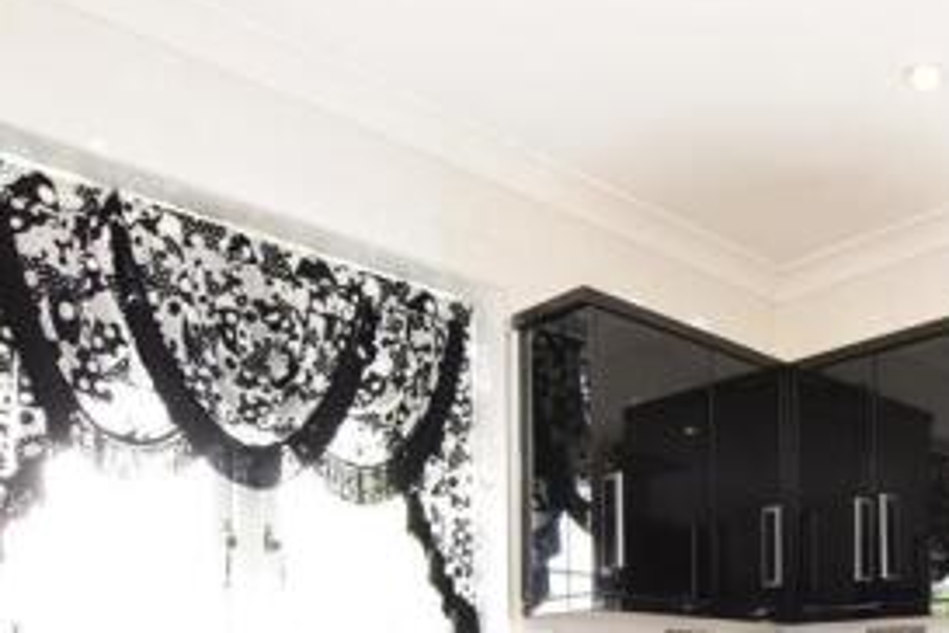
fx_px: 949
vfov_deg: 32.7
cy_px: 683
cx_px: 803
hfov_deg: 49.0
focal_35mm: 36
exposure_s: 1/3
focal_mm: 10
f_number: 10
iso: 500
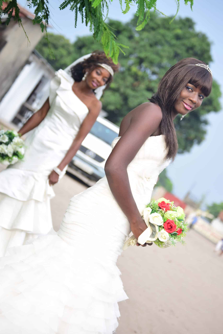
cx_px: 112
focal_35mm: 117
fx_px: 1087
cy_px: 167
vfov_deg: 17.5
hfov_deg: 11.7
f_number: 5
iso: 125
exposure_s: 1/125
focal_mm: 78
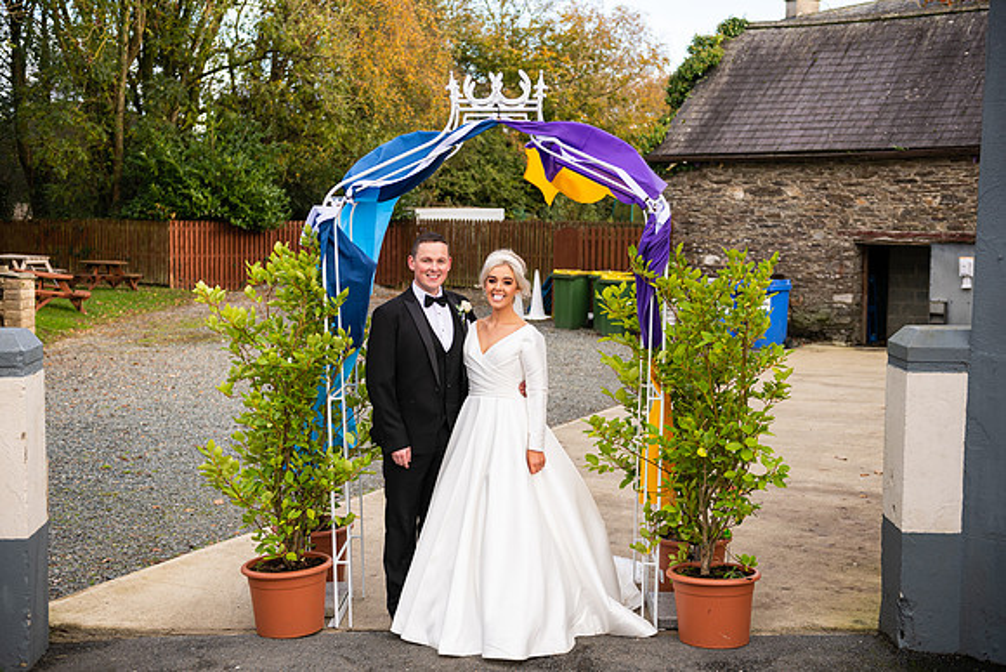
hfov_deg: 43.6
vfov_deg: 29.9
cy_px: 336
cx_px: 503
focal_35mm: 45
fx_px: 1258
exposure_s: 1/320
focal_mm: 45
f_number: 3.5
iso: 160
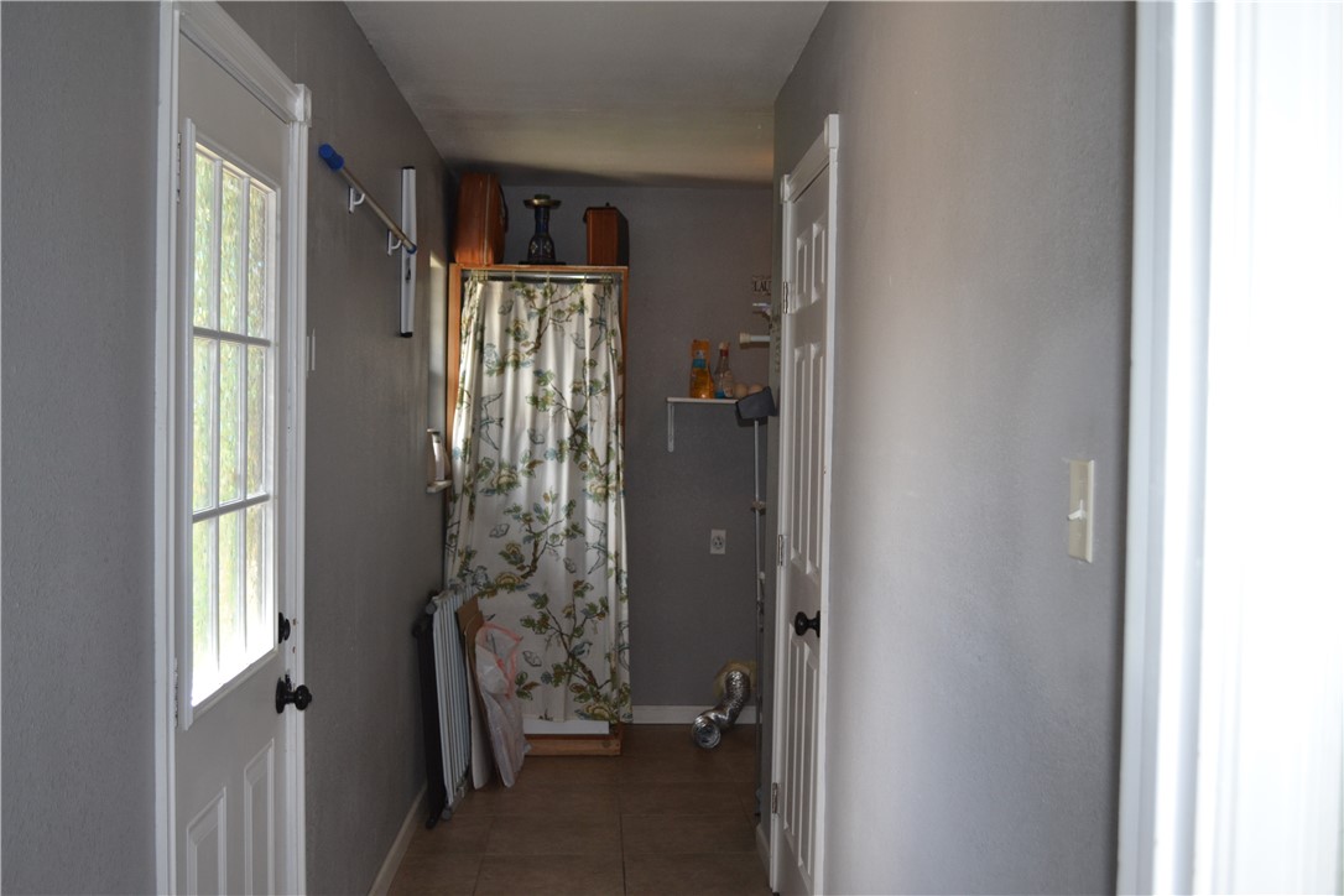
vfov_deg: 36.9
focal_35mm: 36
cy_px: 448
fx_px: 1344
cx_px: 672
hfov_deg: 53.1
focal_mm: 24
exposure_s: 1/125
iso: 400
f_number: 4
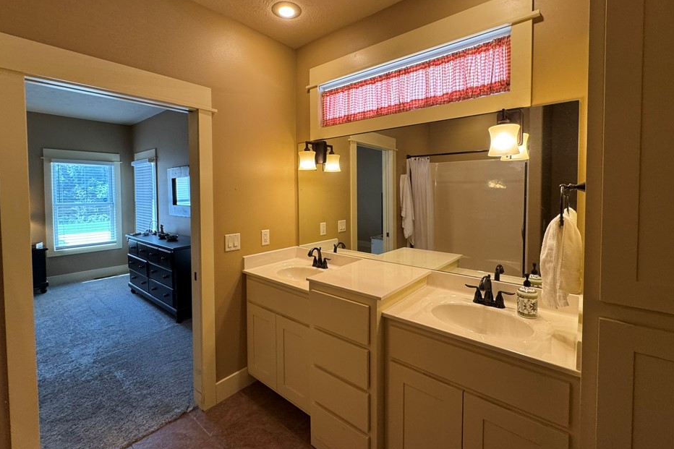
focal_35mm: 16
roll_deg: +0.1
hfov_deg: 96.7
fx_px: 299
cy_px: 202
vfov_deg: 73.5
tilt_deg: +0.3
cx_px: 334
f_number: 2.2
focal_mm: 2.22
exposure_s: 1/120
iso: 160
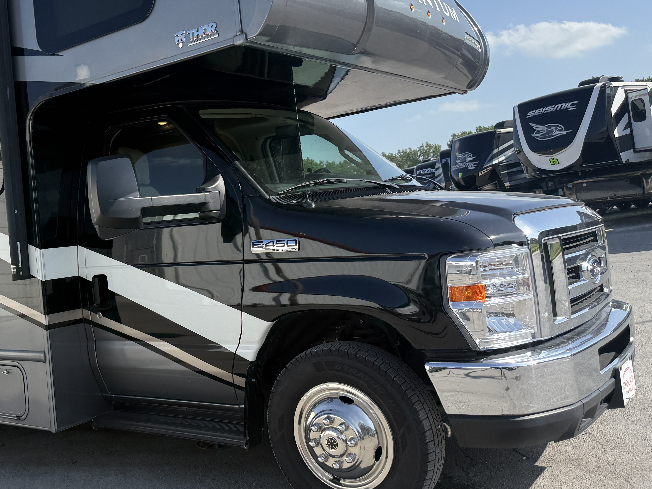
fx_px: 716
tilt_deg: -0.4
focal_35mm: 38
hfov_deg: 47.3
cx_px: 167
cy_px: 212
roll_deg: +6.1
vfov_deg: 37.7
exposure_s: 1/2611
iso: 80
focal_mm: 6.76
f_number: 1.78
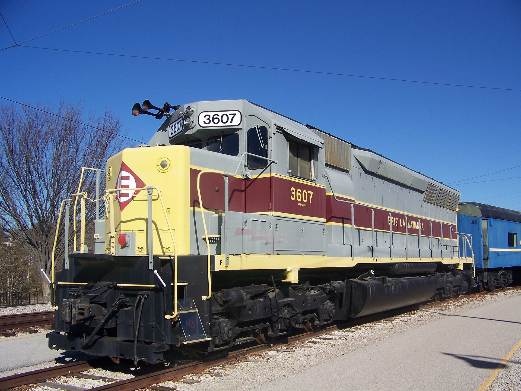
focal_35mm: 36
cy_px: 196
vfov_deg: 39.7
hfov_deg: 51.4
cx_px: 260
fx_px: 542
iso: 64
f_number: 4
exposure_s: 1/800
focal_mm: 5.85
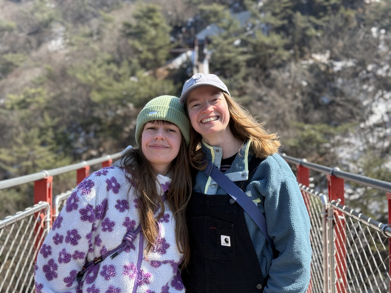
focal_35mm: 48
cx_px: 196
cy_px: 146
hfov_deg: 39.7
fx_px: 542
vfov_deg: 30.3
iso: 64
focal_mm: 6.76
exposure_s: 1/1330
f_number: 1.78
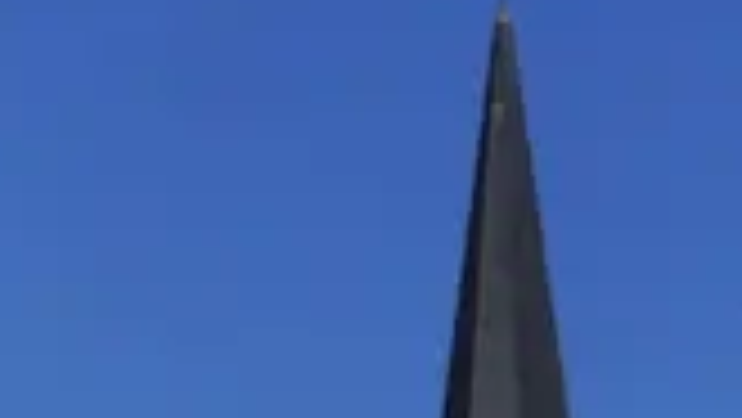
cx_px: -1129
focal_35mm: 338
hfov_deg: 6.1
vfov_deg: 3.6
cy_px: 966
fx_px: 6653
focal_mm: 20
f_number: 11
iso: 160
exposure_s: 1/800
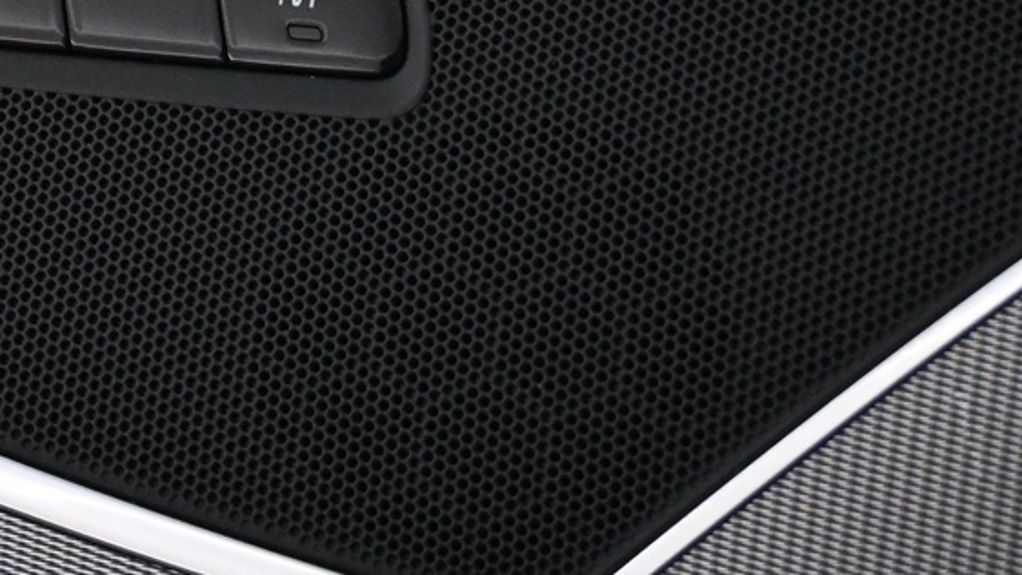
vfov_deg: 8.0
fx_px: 4051
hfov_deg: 14.2
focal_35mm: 150
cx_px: 85
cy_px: -153
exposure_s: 1/125
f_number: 5
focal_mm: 33
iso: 3200
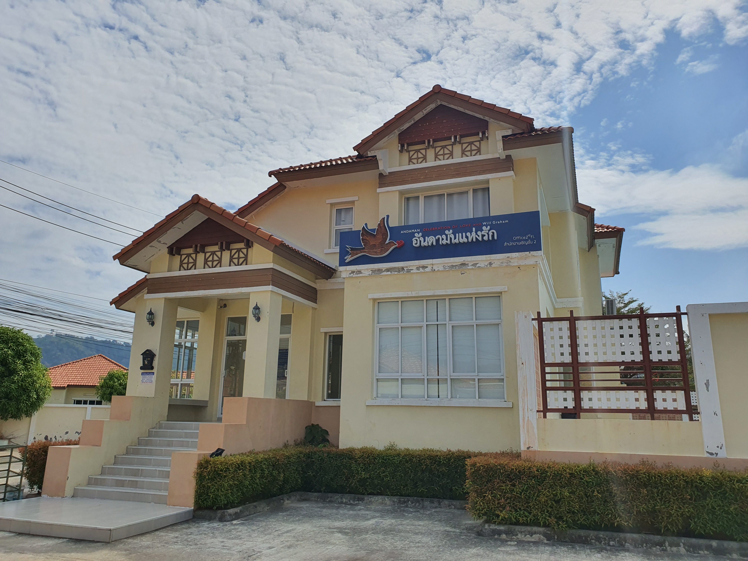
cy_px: 280
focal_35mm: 26
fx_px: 562
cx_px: 374
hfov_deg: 67.3
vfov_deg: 53.1
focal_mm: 4.3
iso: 50
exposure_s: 1/4128
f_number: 2.4
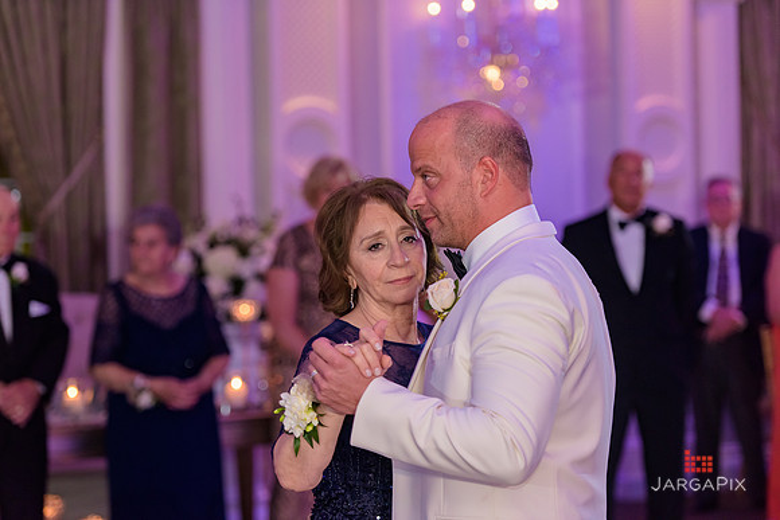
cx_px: 390
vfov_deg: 12.2
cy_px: 260
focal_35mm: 112
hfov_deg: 18.3
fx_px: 2427
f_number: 3.2
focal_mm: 112
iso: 1600
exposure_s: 1/125
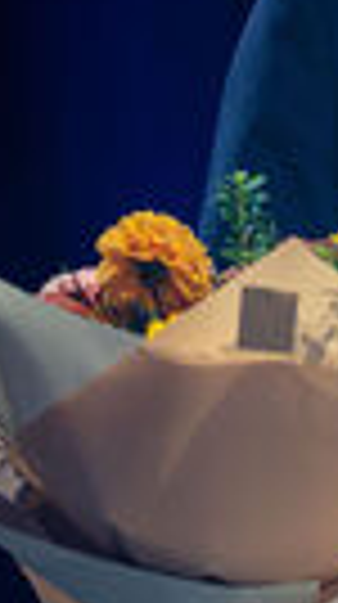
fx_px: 9868
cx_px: 879
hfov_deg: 2.0
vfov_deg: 3.5
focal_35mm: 617
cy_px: 536
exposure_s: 1/250
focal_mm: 175
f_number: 2.8
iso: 140
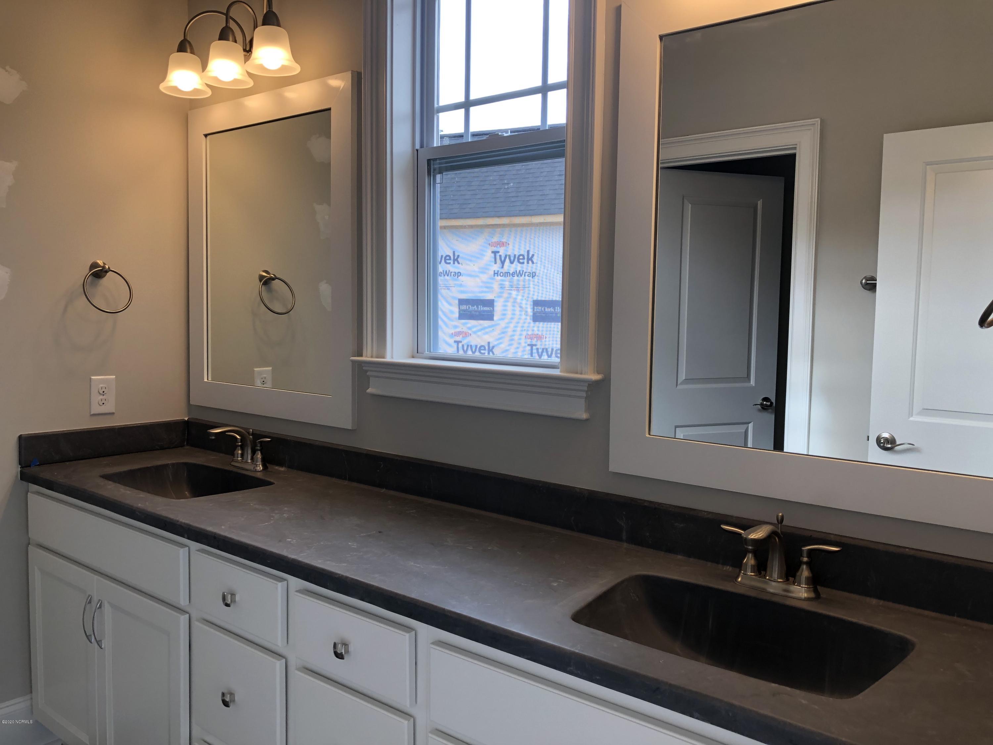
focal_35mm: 28
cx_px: 496
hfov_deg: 63.4
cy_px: 372
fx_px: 803
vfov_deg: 49.7
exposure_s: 1/120
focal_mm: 3.99
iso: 32
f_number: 1.8
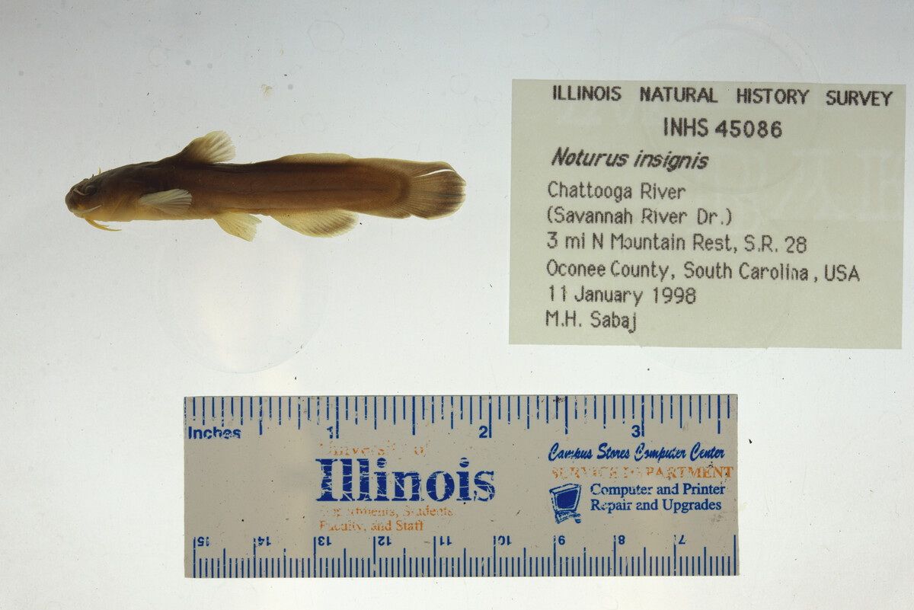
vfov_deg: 22.6
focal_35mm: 60
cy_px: 305
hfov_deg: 33.4
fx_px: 1524
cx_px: 457
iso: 100
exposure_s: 1/200
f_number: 10
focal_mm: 60
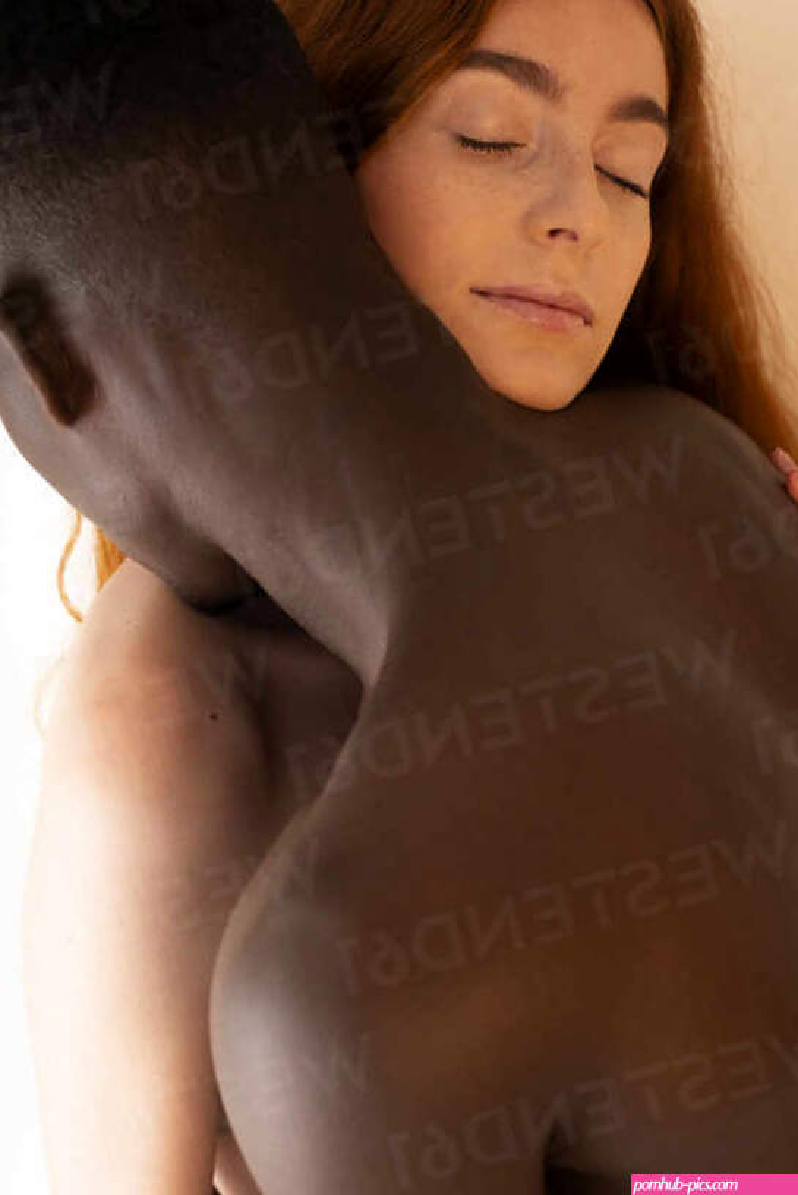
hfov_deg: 27.0
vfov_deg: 39.6
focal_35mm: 50
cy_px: 598
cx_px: 399
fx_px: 1660
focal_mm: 50
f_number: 4.5
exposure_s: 1/80
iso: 640
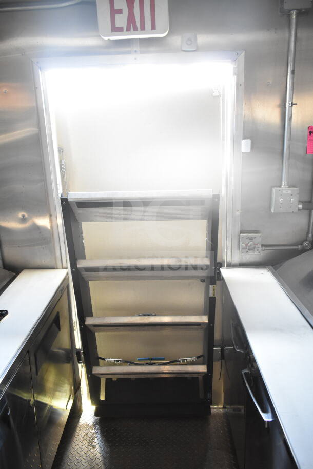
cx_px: 156
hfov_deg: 48.0
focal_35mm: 27
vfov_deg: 67.4
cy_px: 234
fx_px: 352
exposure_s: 1/30
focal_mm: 18
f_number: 3.5
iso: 2200
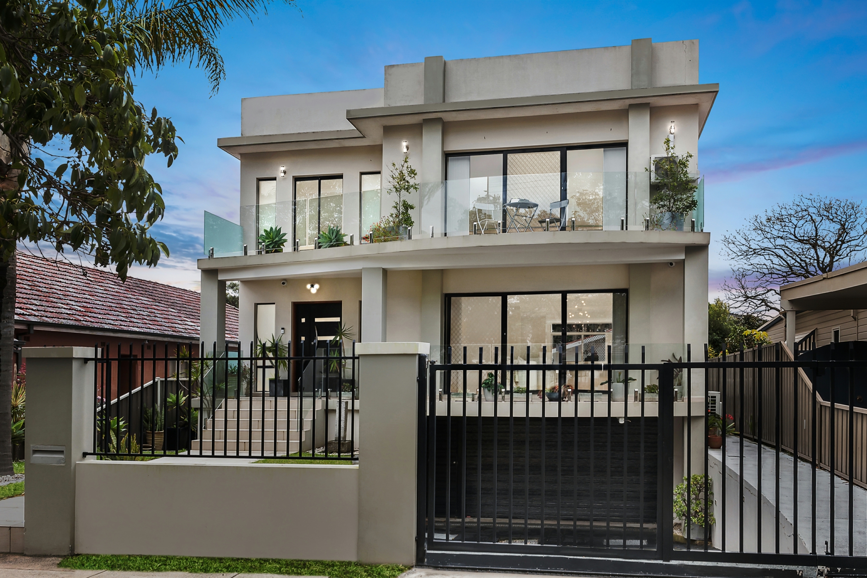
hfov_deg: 65.5
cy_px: 289
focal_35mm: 28
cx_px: 434
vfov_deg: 46.4
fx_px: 674
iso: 50
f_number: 11
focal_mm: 19
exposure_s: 1/6
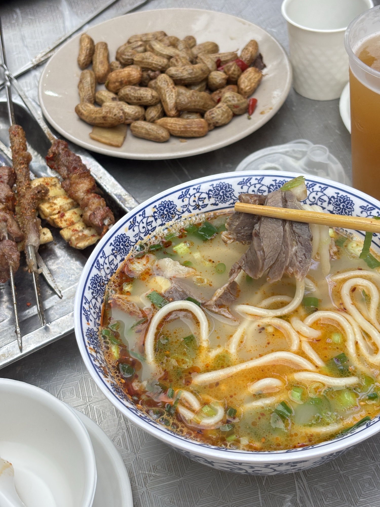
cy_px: 254
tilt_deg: -45.8
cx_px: 190
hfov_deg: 28.0
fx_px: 761
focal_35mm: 52
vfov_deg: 36.8
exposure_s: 1/106
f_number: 1.6
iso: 50
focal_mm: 5.96
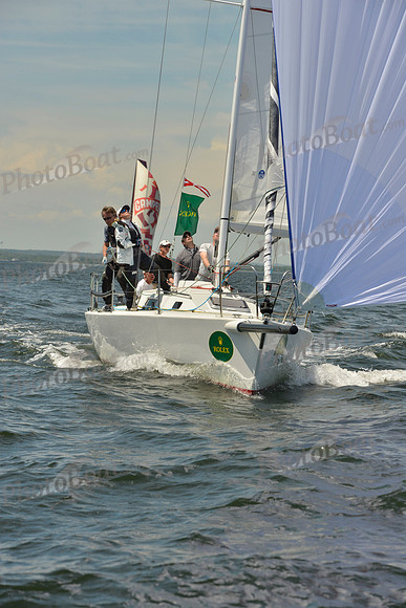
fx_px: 2062
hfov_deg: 11.2
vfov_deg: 16.8
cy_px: 304
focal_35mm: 122
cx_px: 203
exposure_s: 1/1600
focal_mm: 122
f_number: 10
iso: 280
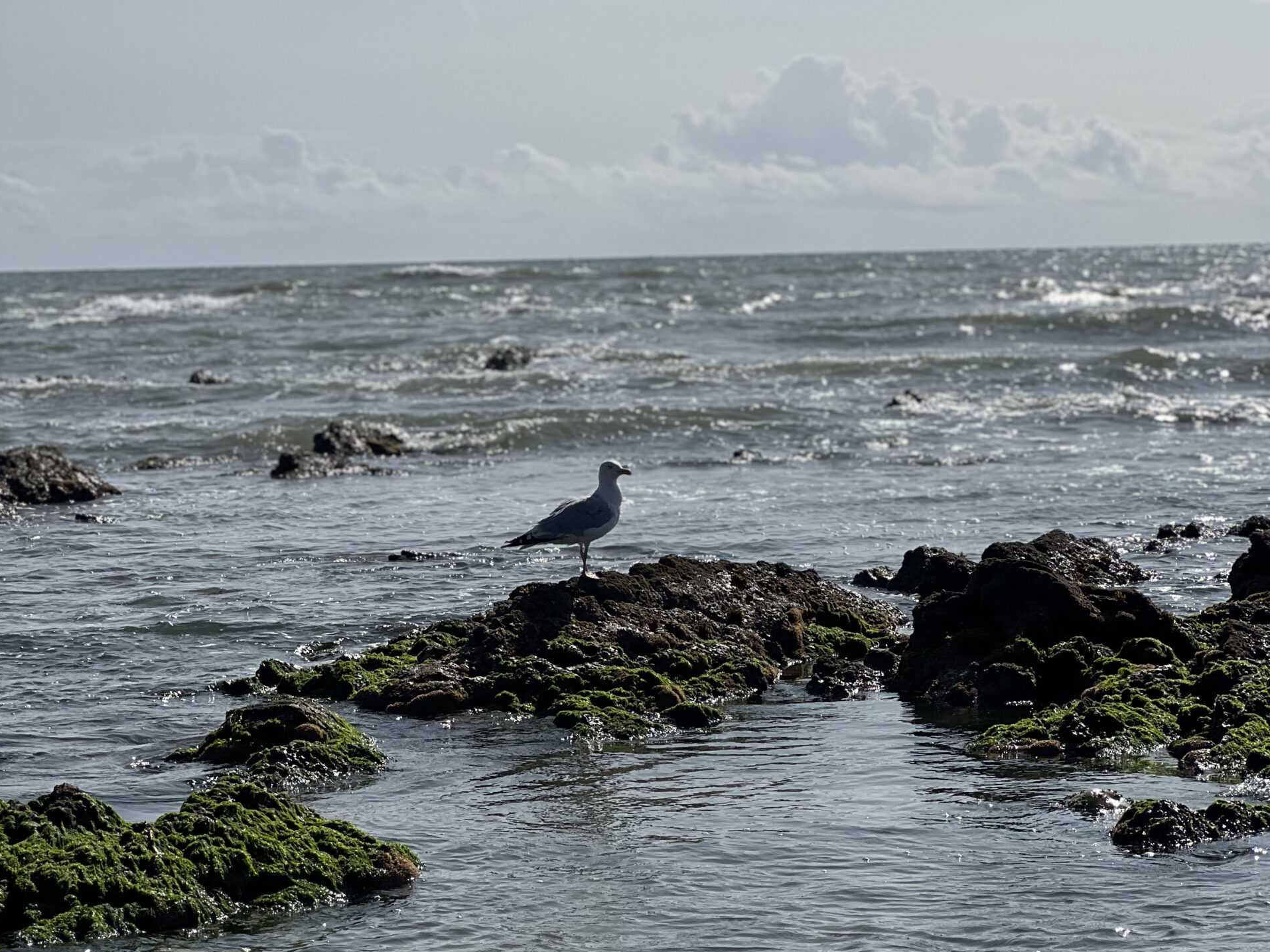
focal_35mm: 103
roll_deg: +1.8
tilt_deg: -0.6
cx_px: 634
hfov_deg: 19.1
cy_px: 340
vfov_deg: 14.3
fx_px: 3778
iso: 32
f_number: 2.8
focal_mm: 9
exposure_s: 1/2660
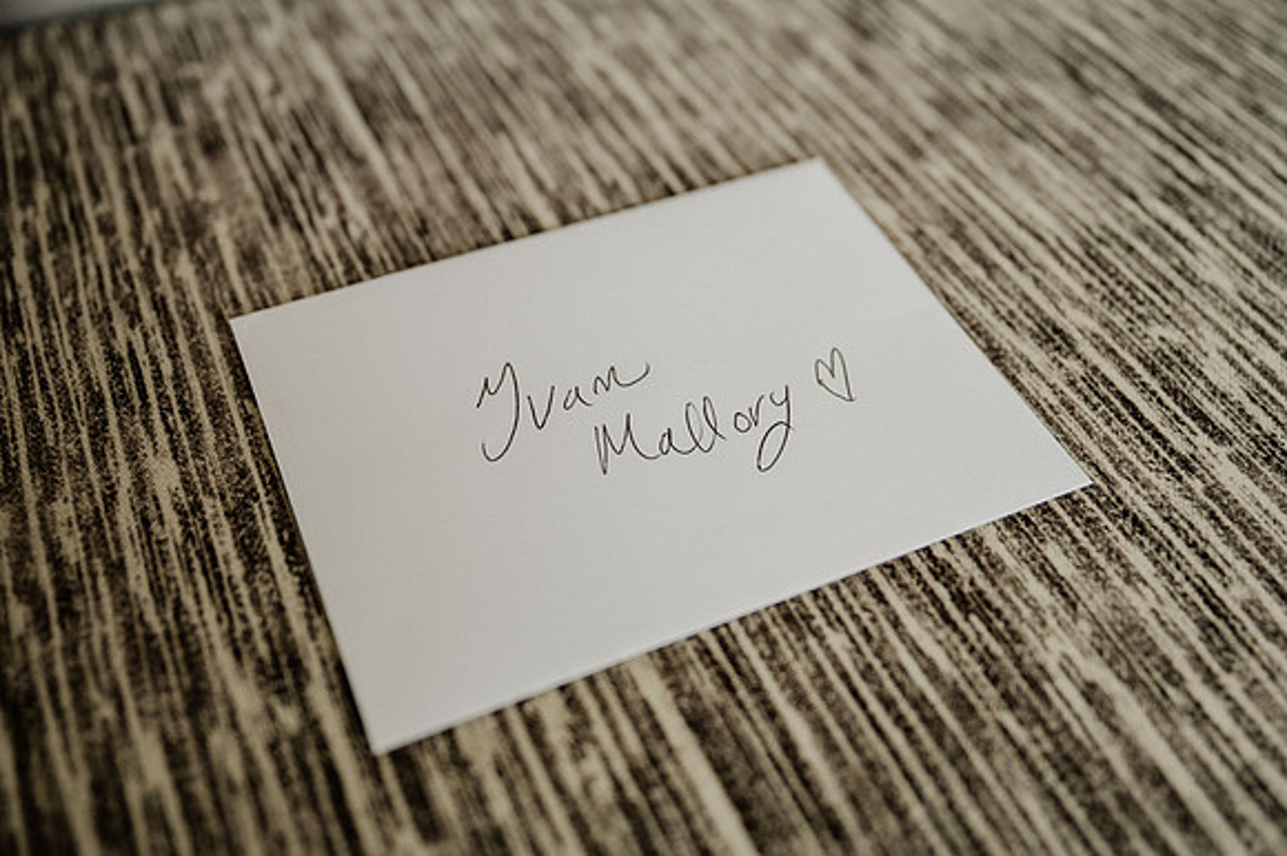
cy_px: 428
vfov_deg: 38.3
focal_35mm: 34
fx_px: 1233
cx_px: 644
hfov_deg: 55.1
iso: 800
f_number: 3.2
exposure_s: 1/200
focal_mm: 34.5
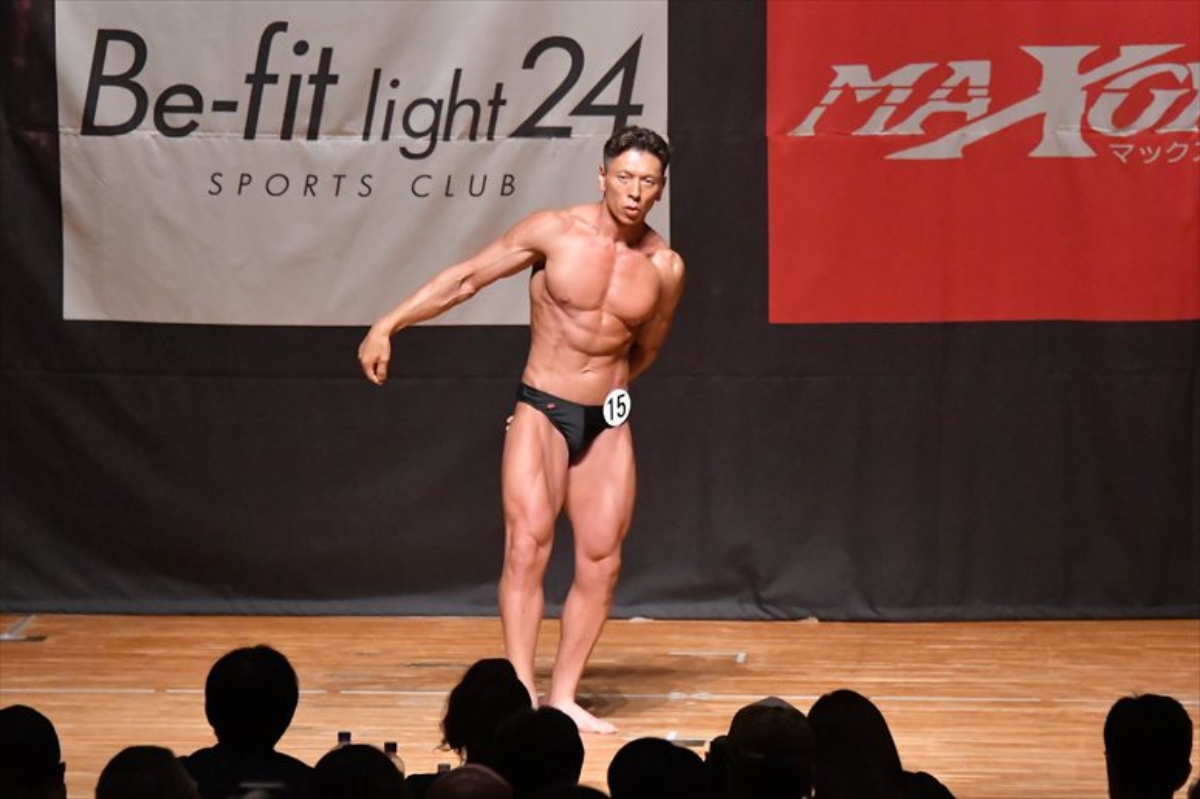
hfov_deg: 8.6
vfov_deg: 5.7
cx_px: 600
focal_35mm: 240
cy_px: 400
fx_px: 7996
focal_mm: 160
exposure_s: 1/400
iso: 12800
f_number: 5.6
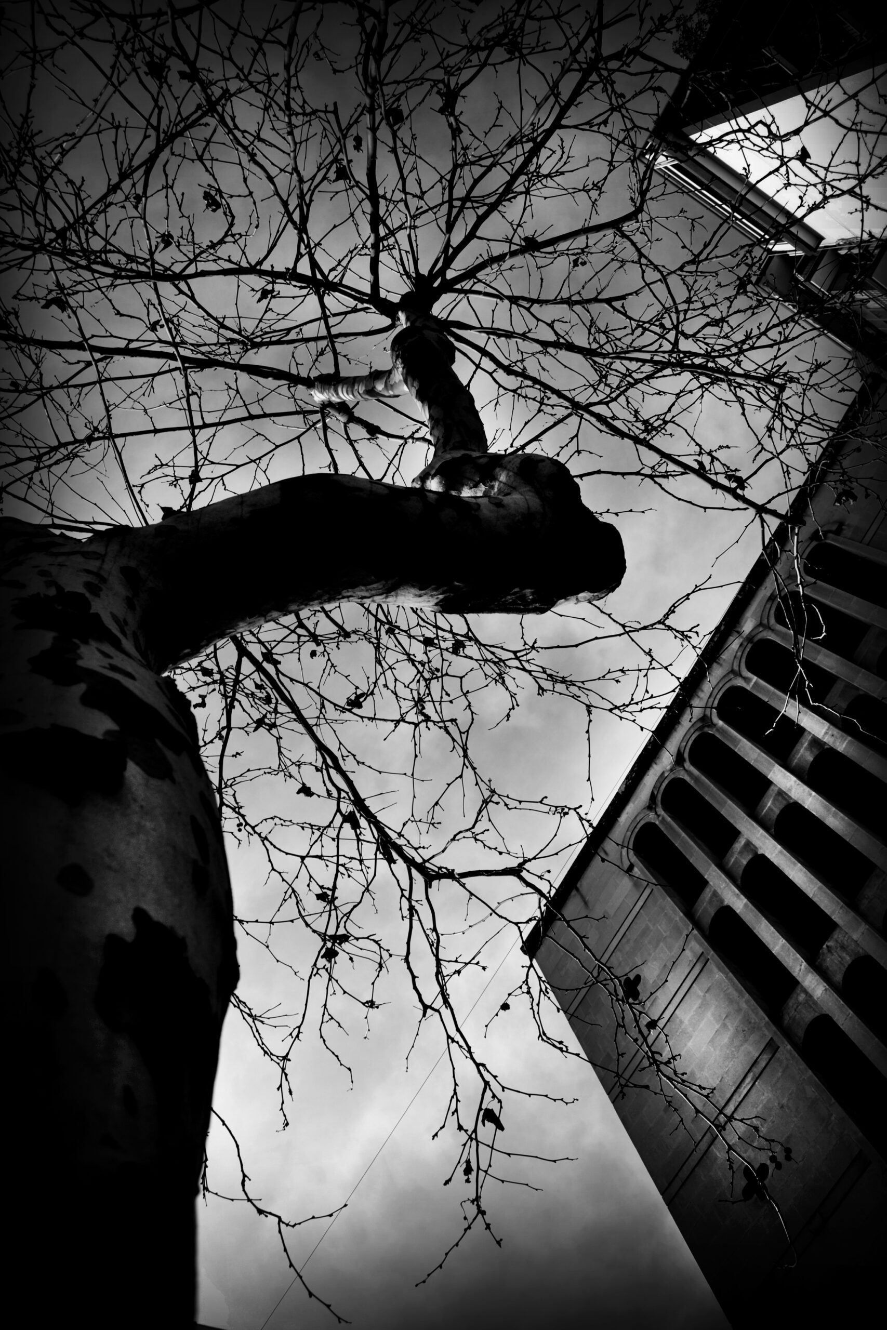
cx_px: 444
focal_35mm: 27
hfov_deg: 47.9
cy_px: 665
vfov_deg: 67.4
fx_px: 998
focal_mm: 18
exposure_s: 1/200
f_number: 7.1
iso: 100
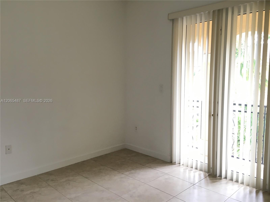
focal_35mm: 29
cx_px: 135
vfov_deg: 48.2
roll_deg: -1.1
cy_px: 101
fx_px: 226
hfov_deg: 61.7
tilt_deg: -3.6
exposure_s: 1/30
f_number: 2.2
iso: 32
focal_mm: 4.15
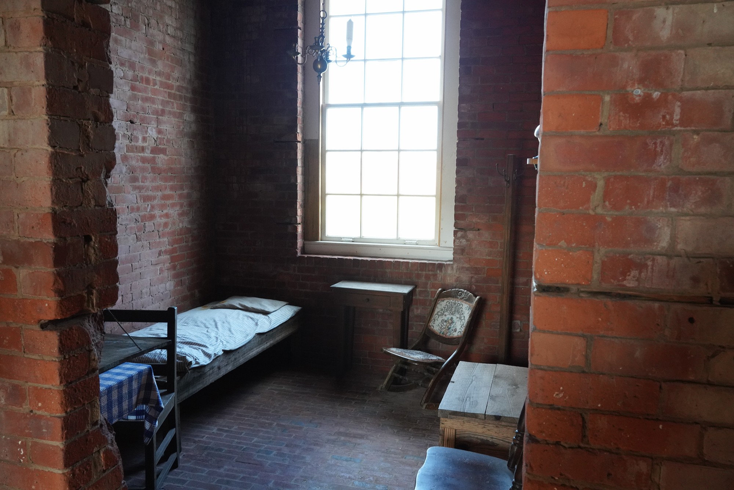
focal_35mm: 28
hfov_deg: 65.5
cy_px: 245
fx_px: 571
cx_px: 367
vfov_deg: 46.4
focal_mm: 28
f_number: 11
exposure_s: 1/80
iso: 4000
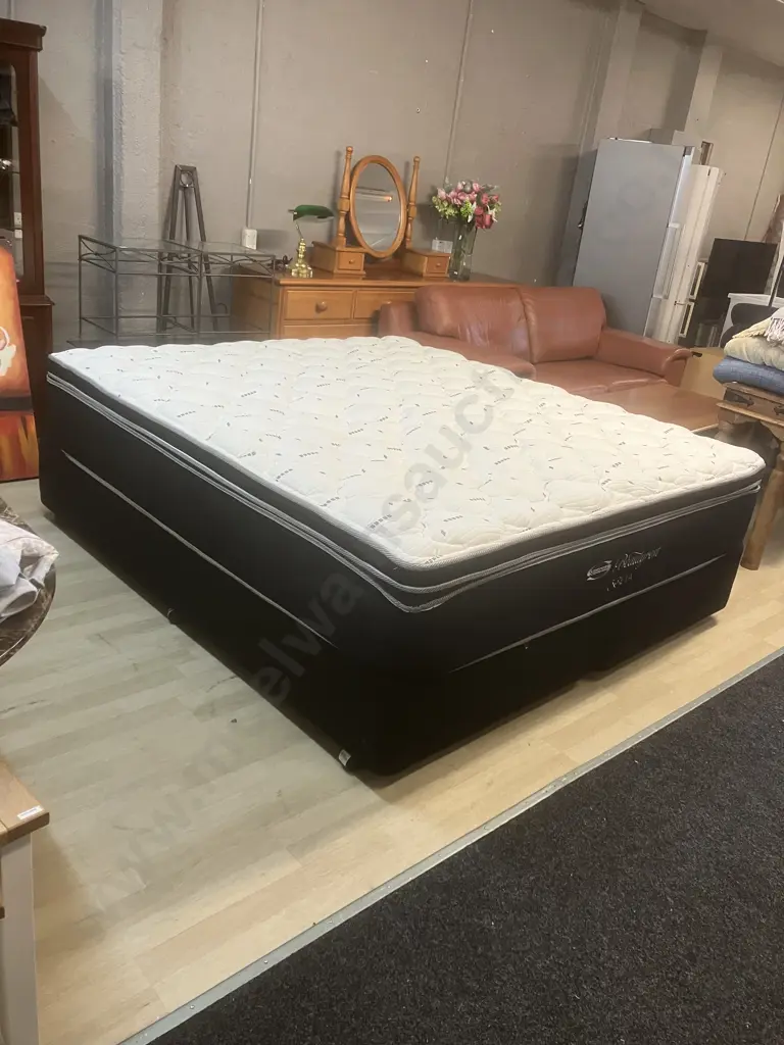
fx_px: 846
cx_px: 392
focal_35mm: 28
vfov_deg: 63.4
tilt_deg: -21.0
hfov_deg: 49.7
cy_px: 522
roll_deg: -8.0
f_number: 1.8
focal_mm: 3.99
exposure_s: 1/50
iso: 125
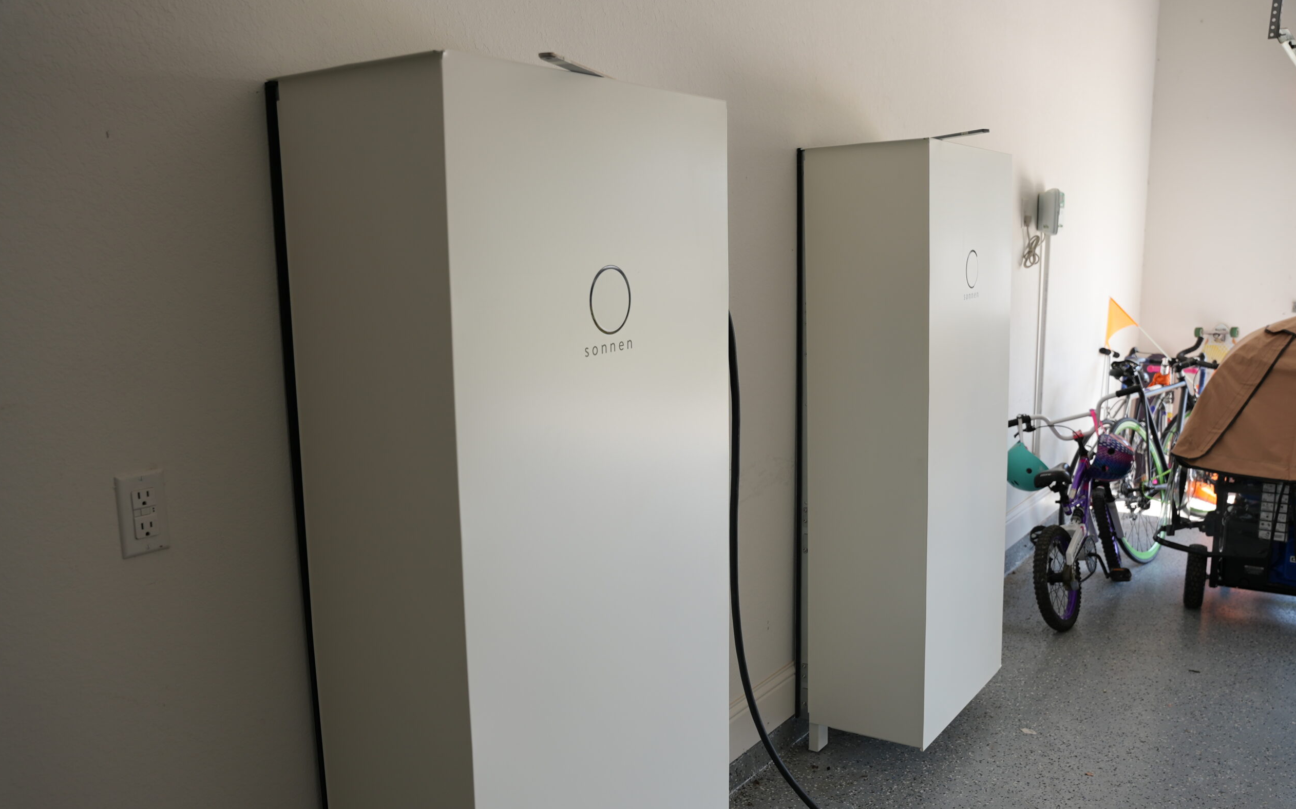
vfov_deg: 40.8
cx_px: 643
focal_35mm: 31
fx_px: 1089
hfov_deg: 61.5
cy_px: 432
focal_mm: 29.8
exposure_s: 1/160
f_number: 4
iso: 160
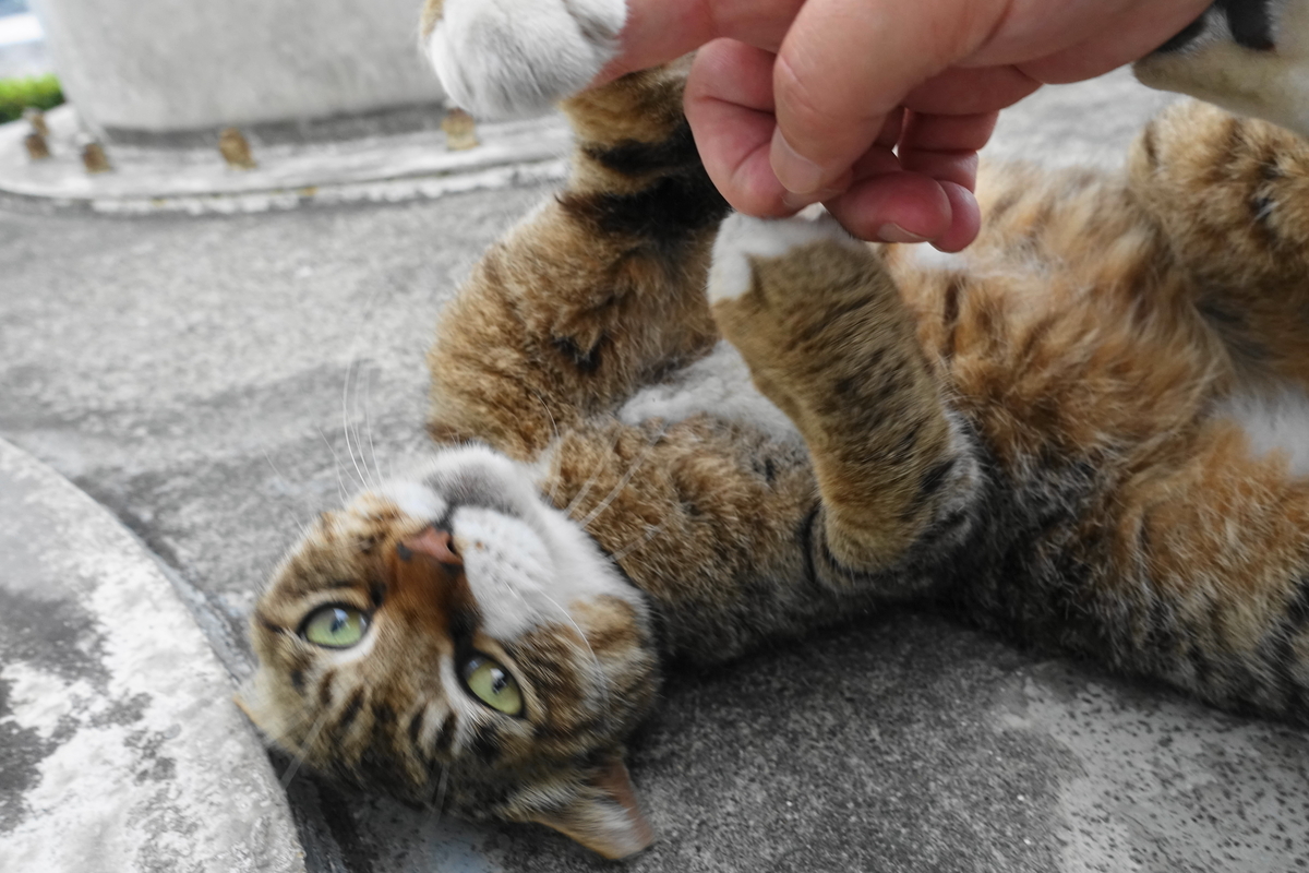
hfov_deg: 73.7
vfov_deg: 53.1
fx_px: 873
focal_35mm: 24
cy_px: 436
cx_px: 654
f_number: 3.2
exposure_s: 1/250
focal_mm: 8.8
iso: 400
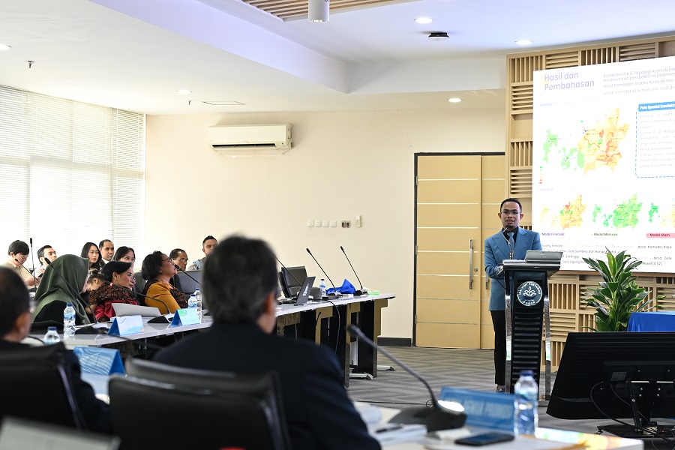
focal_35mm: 75
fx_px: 1406
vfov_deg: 18.2
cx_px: 338
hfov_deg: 27.0
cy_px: 225
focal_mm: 50
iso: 1250
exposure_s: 1/160
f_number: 2.8
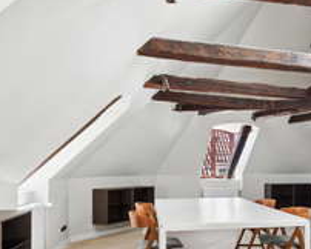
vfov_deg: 36.1
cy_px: 172
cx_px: 246
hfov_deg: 42.8
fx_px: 378
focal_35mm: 41
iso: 200
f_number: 8
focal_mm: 14
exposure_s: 1/13
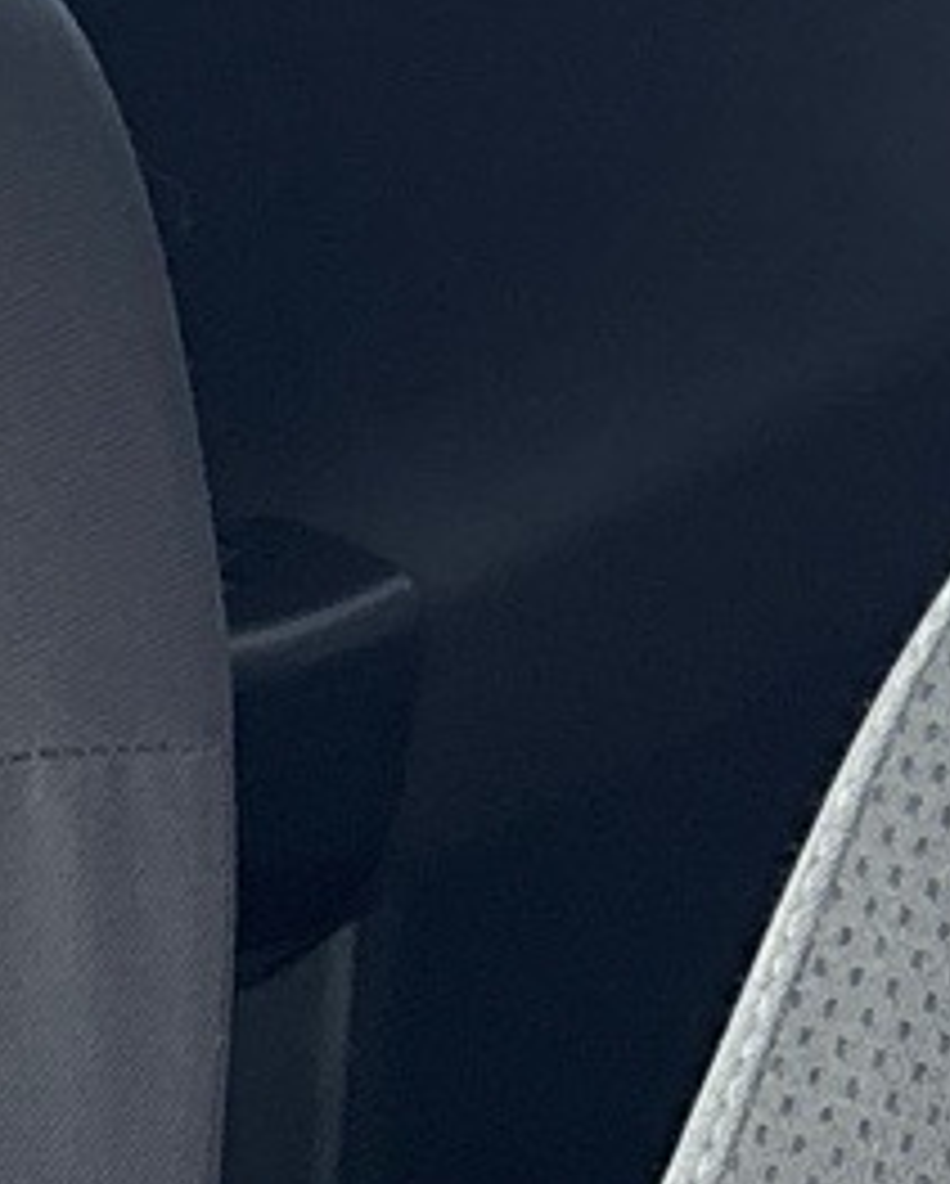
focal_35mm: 185
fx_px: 6491
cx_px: -234
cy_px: 3480
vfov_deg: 8.7
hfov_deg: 8.3
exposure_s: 1/121
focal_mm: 5.96
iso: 64
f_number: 1.6
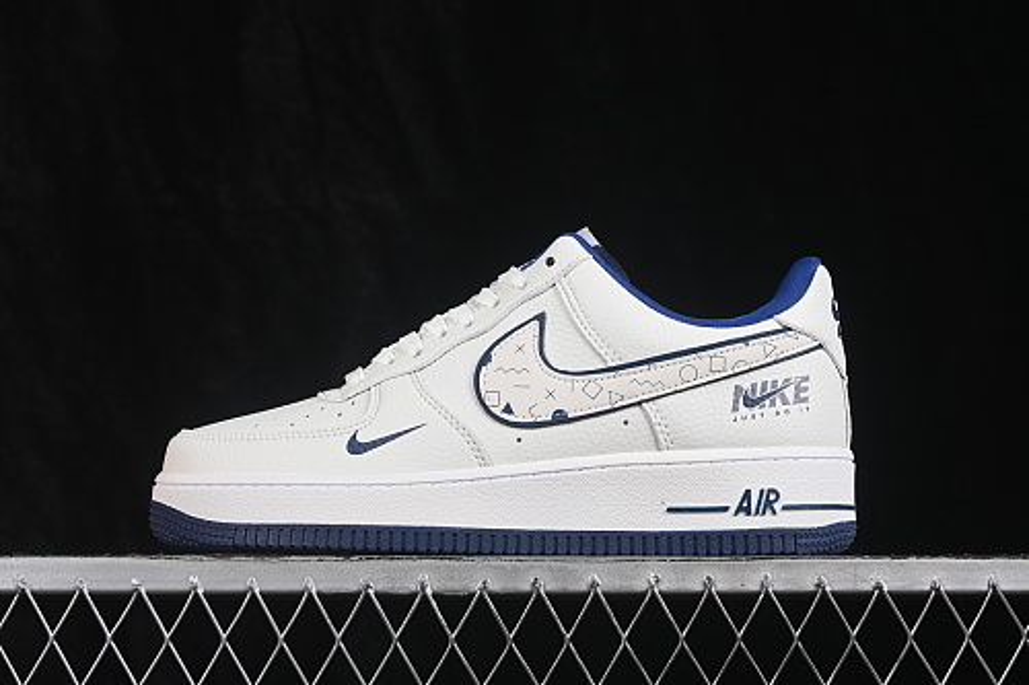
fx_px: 2143
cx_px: 514
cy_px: 342
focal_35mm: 75
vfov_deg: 18.2
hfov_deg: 27.0
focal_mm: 50
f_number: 8
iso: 160
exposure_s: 1/80
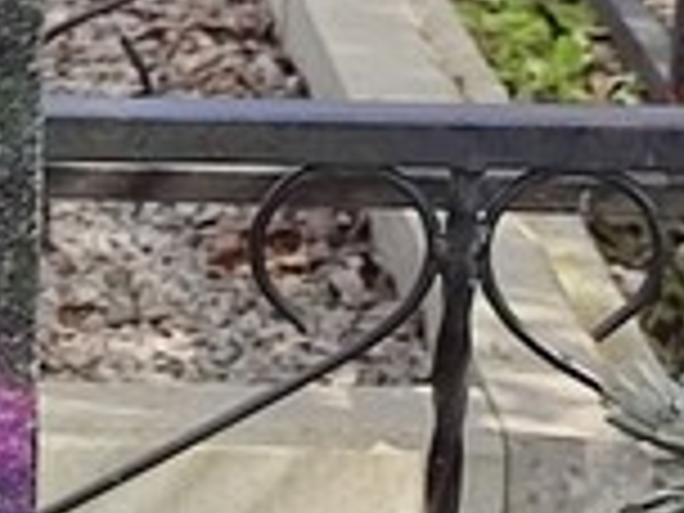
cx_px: -882
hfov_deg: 12.3
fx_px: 2608
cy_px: -104
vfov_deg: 11.0
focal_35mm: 132
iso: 50
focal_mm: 6.04
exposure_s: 1/350
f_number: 1.9
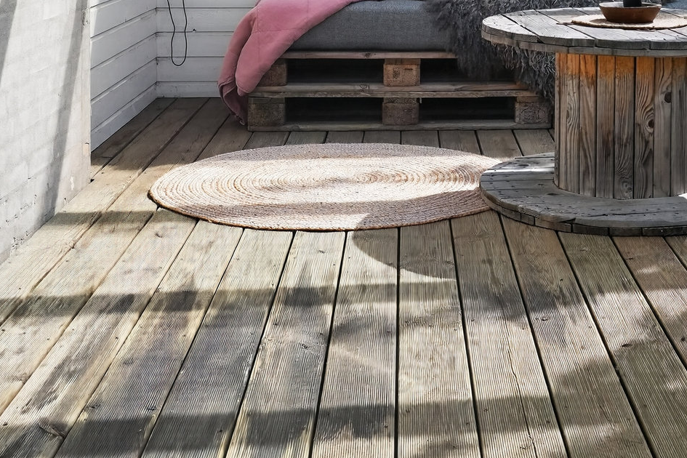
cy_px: -108
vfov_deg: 19.6
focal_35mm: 65
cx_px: 487
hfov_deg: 30.6
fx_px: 1240
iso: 400
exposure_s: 1/500
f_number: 8
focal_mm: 24
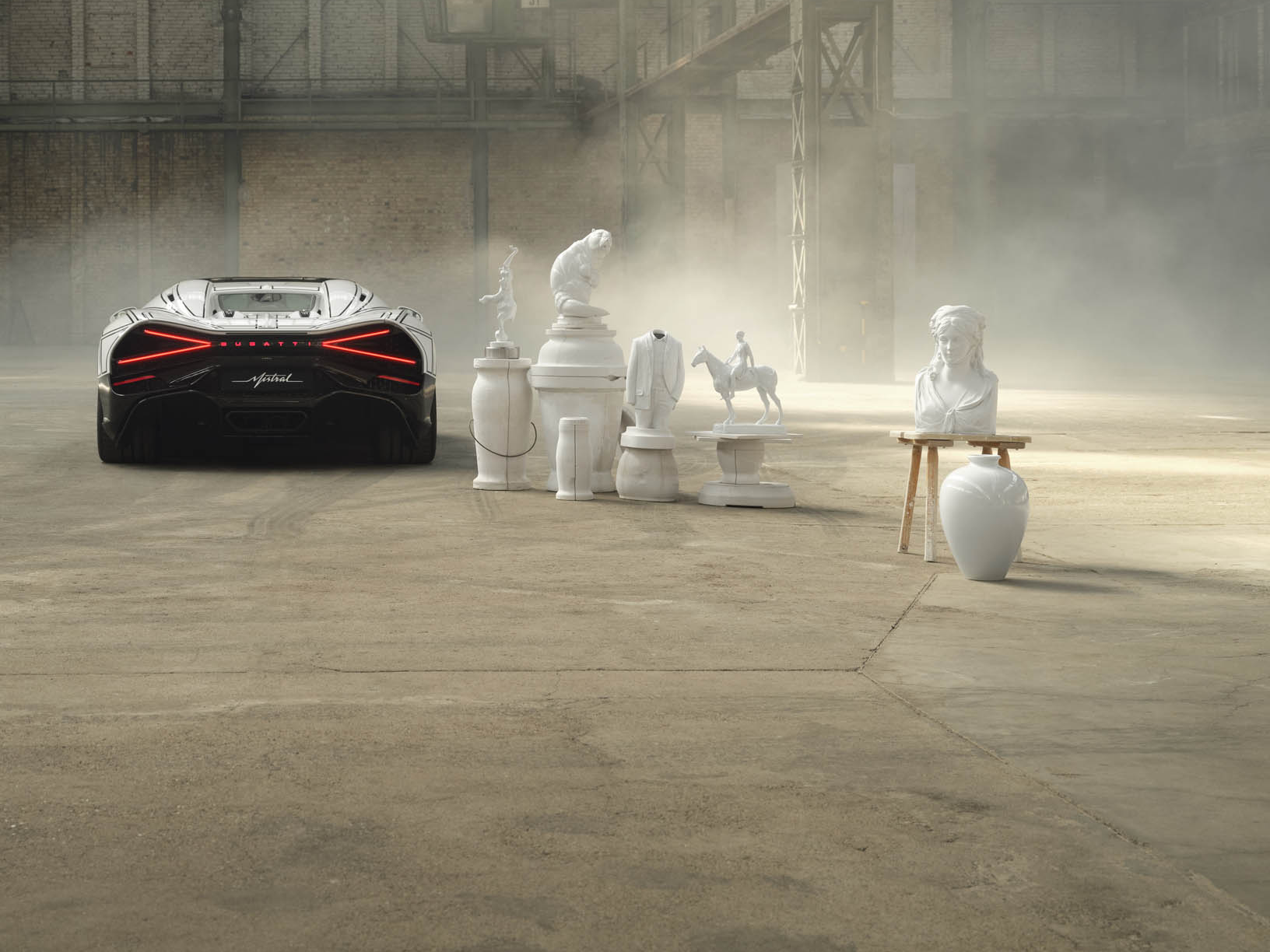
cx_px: 268
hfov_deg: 31.4
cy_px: 300
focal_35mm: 60
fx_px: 2201
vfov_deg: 24.3
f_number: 7.1
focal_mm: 43.3
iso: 1000
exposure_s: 1/160
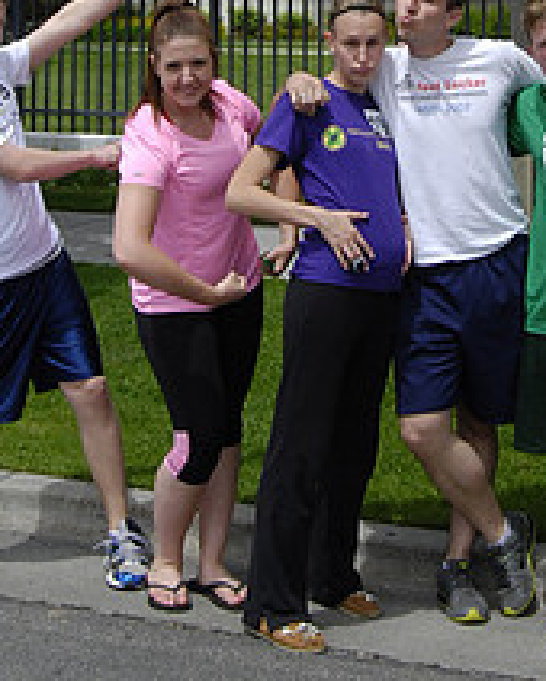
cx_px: 418
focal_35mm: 77
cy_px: -80
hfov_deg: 19.8
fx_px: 1553
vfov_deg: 23.2
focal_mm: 20
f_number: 10
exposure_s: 1/640
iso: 400
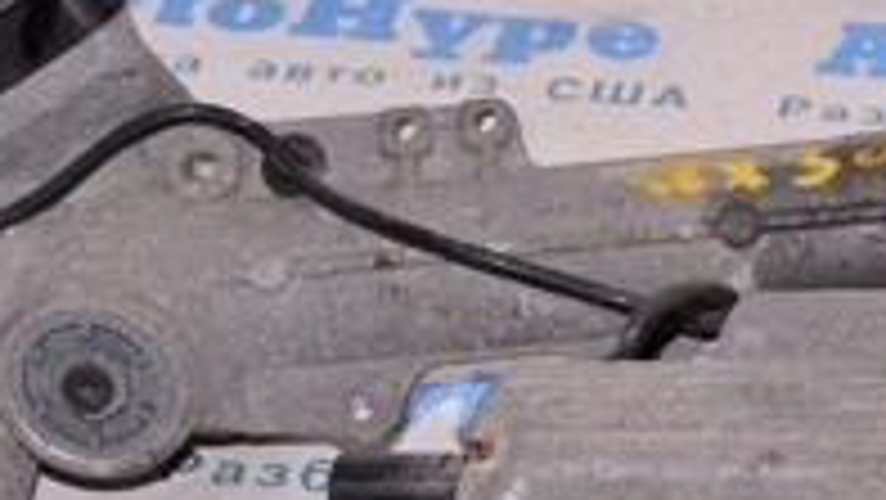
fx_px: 3596
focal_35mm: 153
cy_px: 187
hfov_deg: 13.8
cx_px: 877
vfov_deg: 7.9
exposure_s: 1/200
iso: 1600
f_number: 8
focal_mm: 30
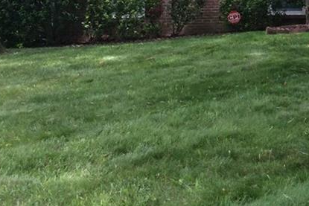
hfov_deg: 23.3
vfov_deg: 15.7
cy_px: -74
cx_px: 334
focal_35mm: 82
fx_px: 704
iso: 32
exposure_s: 1/130
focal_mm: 3.3
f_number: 2.4
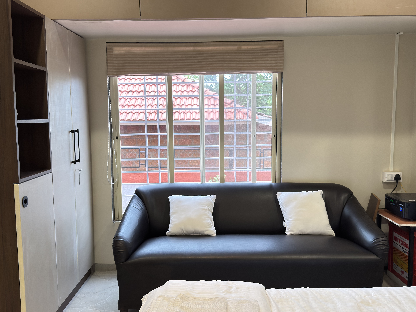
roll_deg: +0.8
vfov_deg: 40.7
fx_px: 421
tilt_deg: -6.1
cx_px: 208
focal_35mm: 35
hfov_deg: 52.6
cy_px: 156
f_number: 1.78
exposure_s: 1/100
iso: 125
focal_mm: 6.76
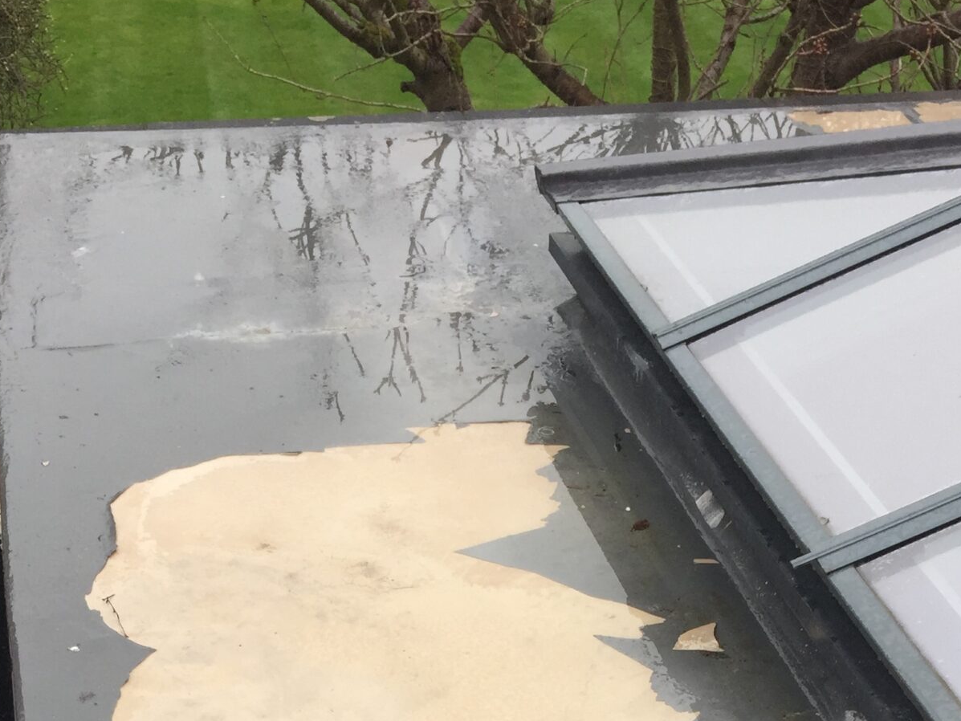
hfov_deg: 31.2
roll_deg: +1.0
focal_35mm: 62
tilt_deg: -43.0
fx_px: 1721
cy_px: 1005
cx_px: 450
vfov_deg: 20.9
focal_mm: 4.15
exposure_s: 1/395
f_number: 2.2
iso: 32
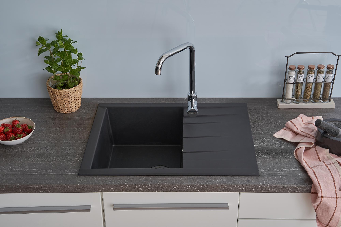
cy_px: 114
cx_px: 170
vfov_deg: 24.2
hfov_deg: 35.6
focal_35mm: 56
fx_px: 530
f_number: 9
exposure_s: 1/160
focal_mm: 56
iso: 200
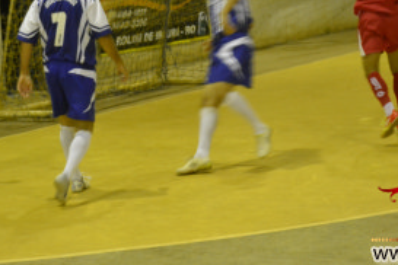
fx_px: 1216
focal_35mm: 110
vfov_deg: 12.4
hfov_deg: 18.6
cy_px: 41
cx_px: 219
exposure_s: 1/50
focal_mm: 40
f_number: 4.5
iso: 3200
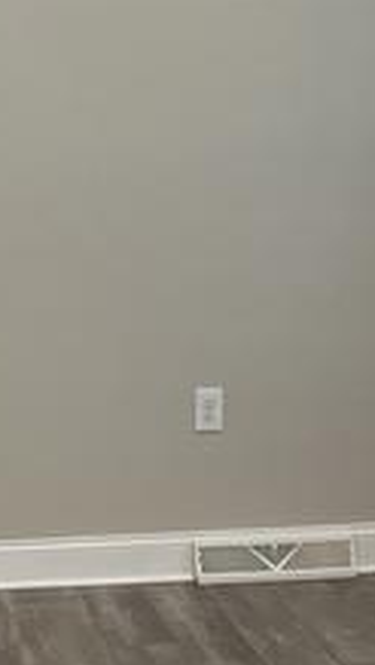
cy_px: 479
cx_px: -88
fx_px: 2346
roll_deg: +3.0
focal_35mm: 133
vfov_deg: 16.1
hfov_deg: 9.0
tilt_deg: -9.8
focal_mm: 5.7
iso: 125
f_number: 1.5
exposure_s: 1/120
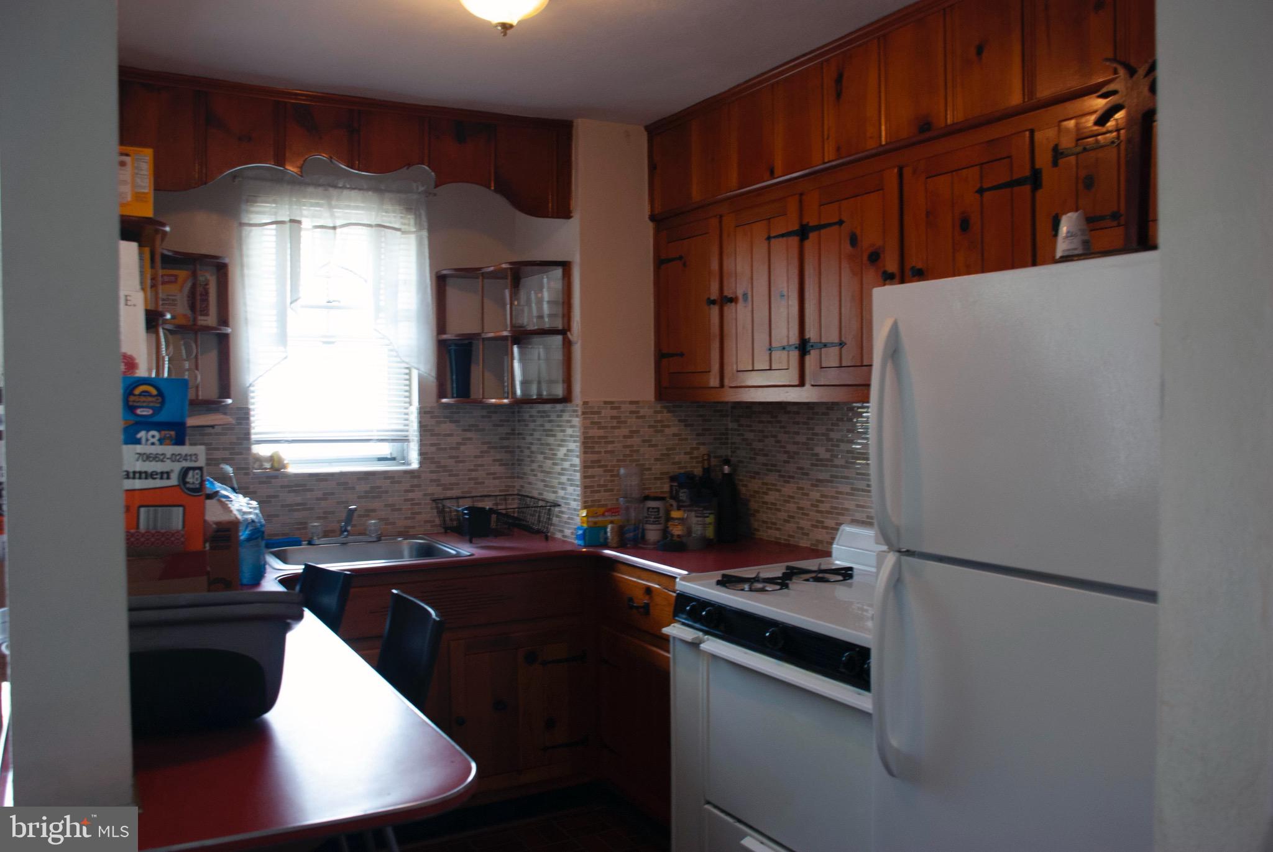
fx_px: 1062
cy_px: 426
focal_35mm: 30
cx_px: 636
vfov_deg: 43.7
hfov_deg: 61.9
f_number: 4
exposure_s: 1/15
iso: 250
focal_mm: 20
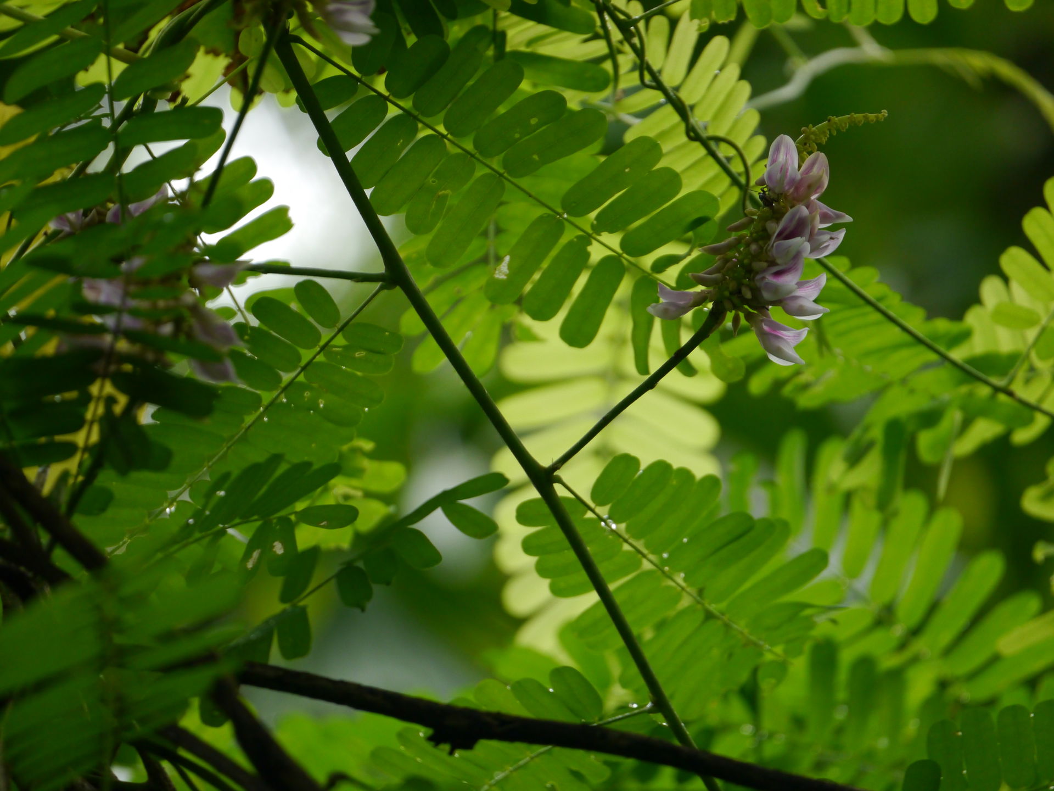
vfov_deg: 5.0
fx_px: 9135
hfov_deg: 6.6
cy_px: 396
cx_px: 527
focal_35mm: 300
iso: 640
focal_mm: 150
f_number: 5.6
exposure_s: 1/320
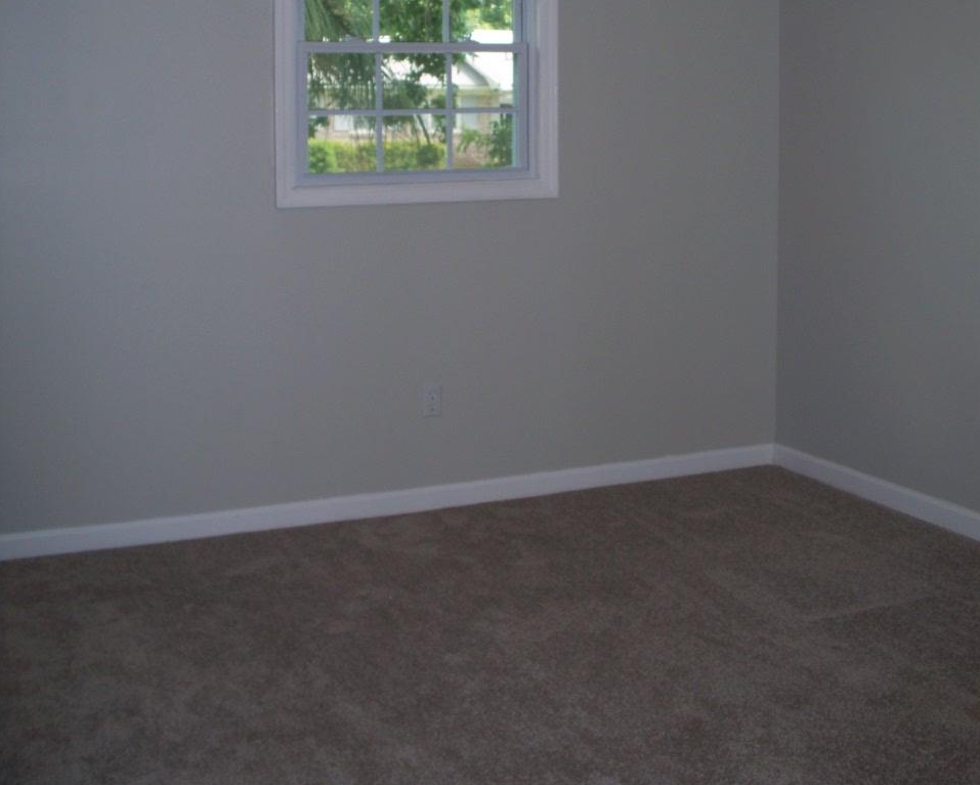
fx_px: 1363
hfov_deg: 39.5
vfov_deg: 31.4
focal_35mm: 47
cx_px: 491
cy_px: 172
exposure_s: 1/60
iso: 64
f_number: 2.8
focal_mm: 7.54
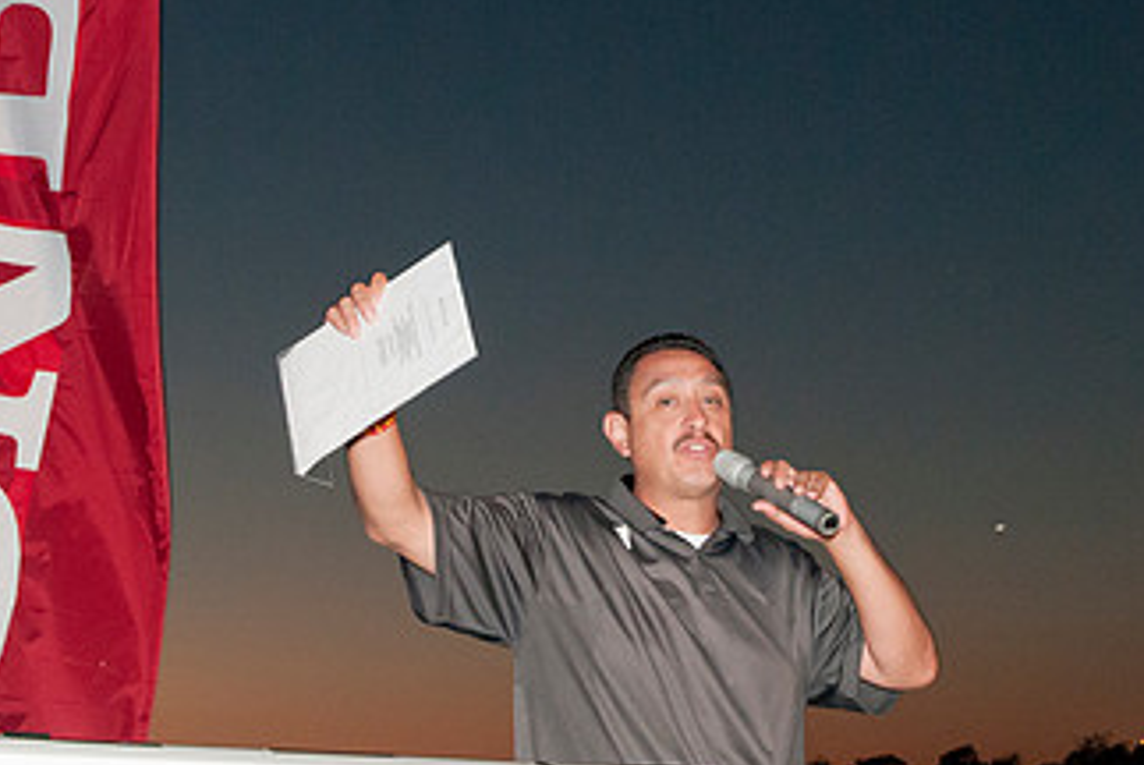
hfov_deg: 23.1
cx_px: 561
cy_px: 45
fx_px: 2799
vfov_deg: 15.3
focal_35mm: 88
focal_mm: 30
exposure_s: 1/60
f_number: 6.3
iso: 1100
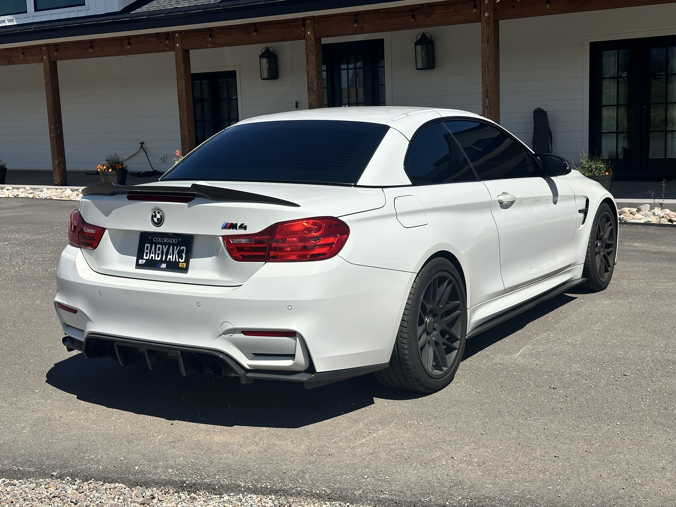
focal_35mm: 48
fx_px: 937
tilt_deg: -8.1
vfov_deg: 30.3
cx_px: 338
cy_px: 254
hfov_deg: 39.7
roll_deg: +1.9
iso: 64
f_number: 1.78
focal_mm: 6.86
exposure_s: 1/8197
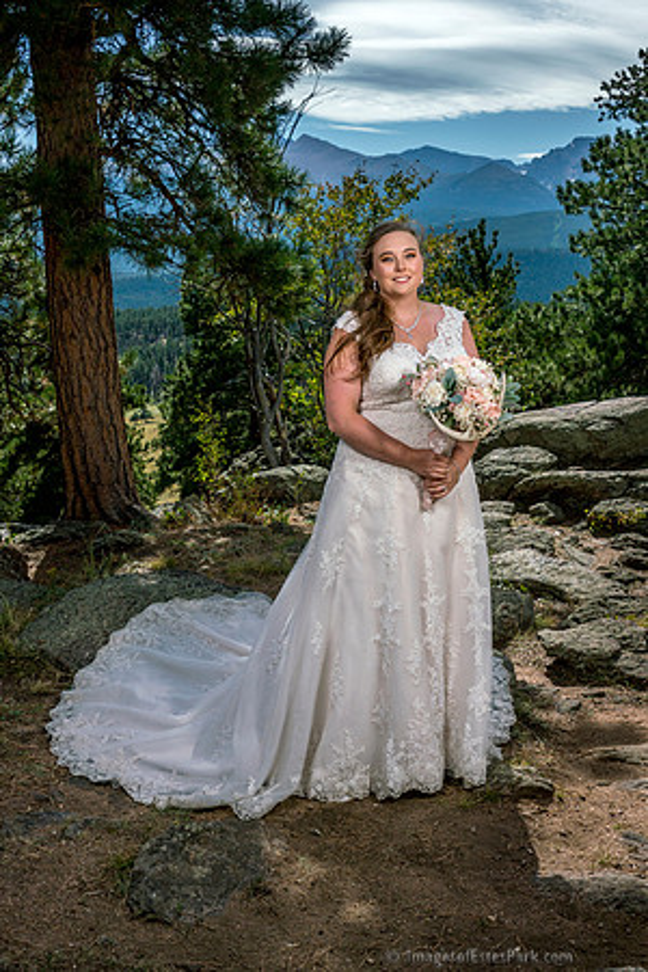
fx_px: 972
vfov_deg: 53.1
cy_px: 486
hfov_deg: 36.9
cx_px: 324
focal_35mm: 36
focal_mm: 24
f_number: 6.3
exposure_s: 1/2000
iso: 250
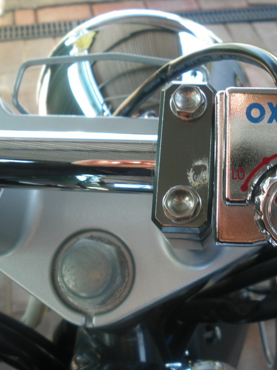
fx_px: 523
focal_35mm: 49
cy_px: 182
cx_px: 219
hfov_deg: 29.1
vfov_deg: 38.9
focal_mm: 6.3
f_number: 3.5
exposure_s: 1/50
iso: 64
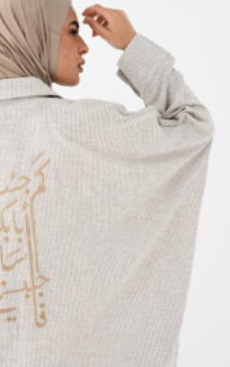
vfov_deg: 20.4
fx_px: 1022
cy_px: 170
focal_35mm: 102
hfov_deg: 12.8
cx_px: 44
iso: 250
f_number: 4
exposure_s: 1/500
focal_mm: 60
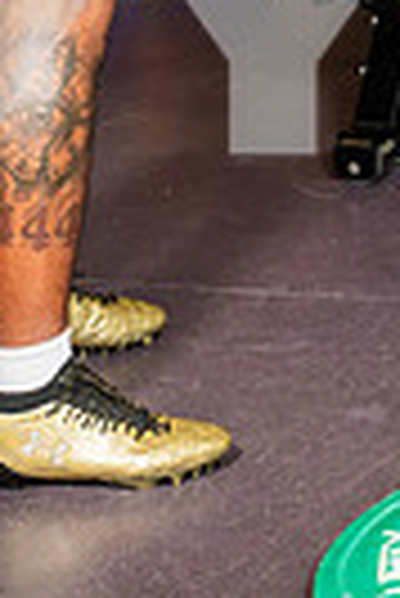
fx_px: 2244
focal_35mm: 135
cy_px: -297
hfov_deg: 10.1
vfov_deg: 14.2
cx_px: 391
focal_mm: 40
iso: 500
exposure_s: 1/250
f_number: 5.6
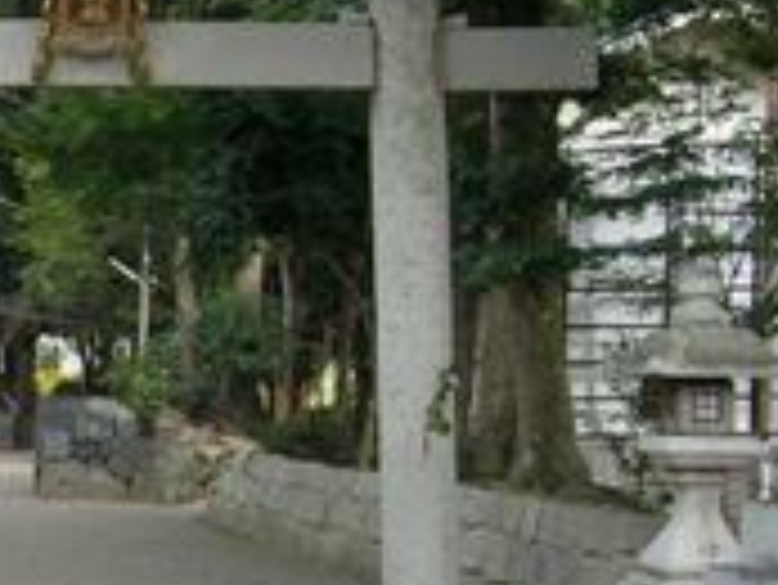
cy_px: 448
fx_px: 2294
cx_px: -58
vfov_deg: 14.5
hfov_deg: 18.6
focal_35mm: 102
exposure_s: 1/55.8
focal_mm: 5.7
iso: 50
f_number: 4.9
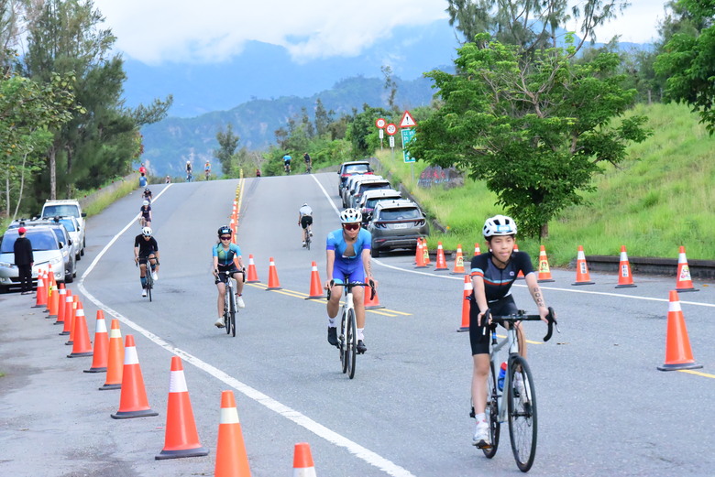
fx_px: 2683
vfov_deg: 10.2
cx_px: 358
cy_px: 238
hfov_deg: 15.2
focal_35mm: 135
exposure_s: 1/2000
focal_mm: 135
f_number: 11
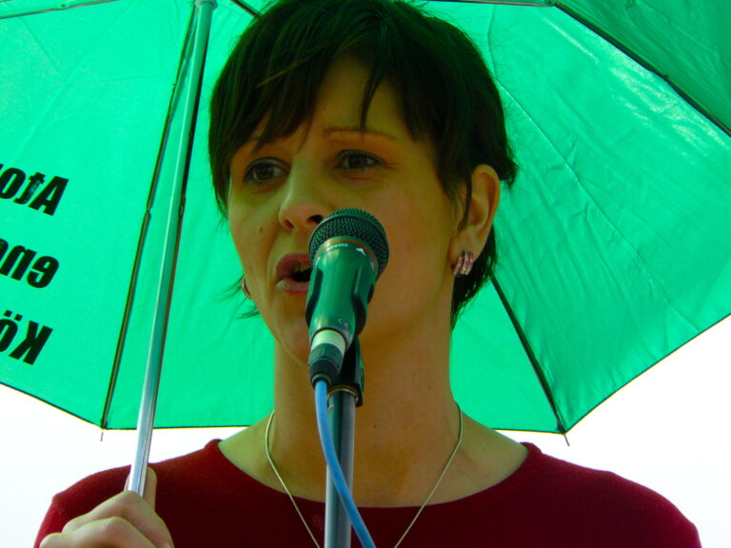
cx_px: 366
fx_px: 6356
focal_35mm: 301
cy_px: 274
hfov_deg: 6.6
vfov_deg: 4.9
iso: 100
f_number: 5.6
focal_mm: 50.1
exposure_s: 1/250
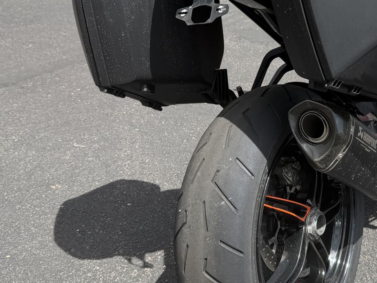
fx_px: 577
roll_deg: -0.4
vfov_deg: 27.4
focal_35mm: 53
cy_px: 97
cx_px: 292
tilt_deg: -20.9
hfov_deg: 35.2
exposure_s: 1/2000
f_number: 1.78
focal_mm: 6.76
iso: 80
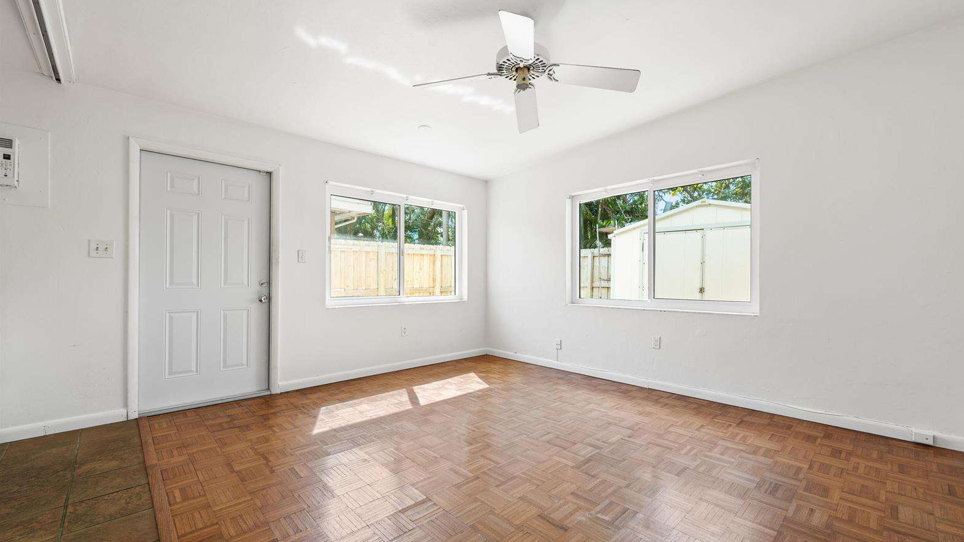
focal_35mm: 15
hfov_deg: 103.0
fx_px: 383
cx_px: 492
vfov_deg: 70.5
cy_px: 277
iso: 100
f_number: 9
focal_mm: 14
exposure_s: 1/1.25
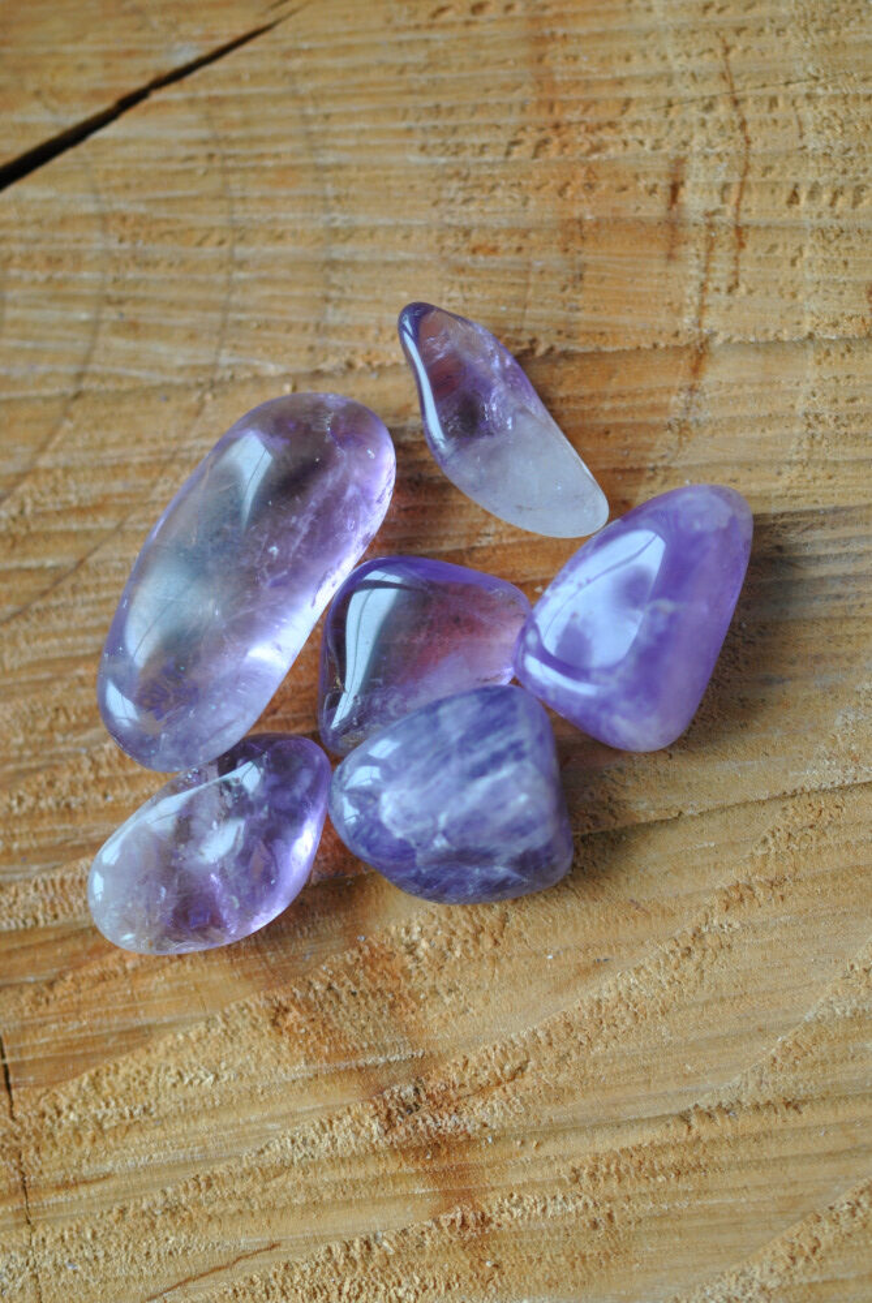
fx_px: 5708
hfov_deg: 8.7
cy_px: 652
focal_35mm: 158
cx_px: 436
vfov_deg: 13.0
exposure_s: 1/125
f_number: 3.5
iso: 220
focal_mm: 105
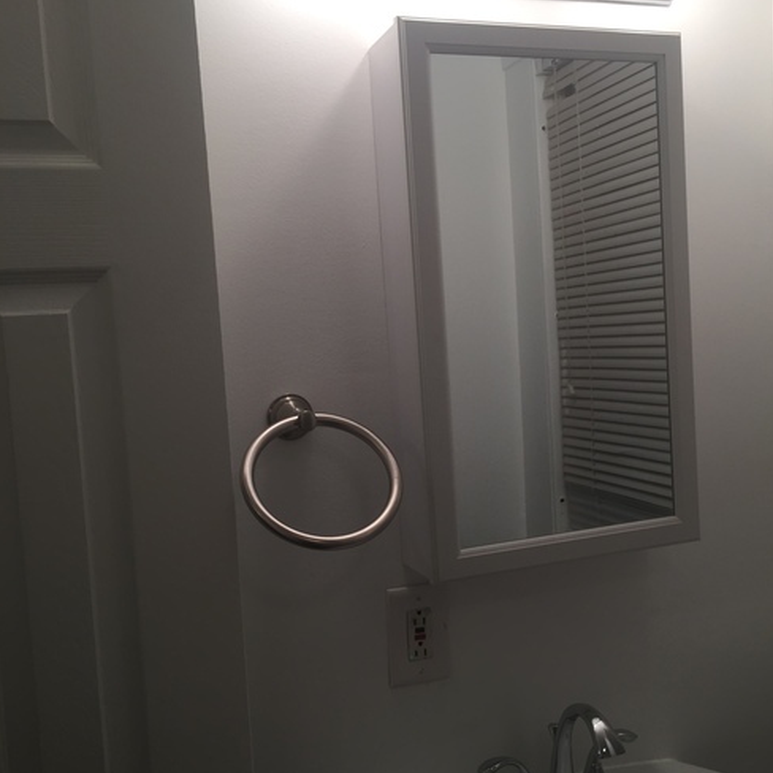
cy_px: 400
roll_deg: +3.3
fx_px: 884
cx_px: 390
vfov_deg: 47.2
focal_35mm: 35
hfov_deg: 47.2
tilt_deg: -2.9
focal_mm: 4.15
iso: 32
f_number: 2.2
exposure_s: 1/40
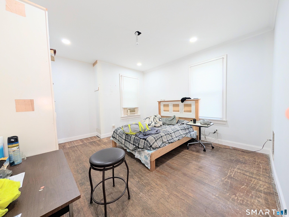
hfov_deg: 110.5
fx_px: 100
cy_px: 108
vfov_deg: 94.6
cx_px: 144
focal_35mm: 12
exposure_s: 1/60
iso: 75
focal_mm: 2.02
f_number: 1.7
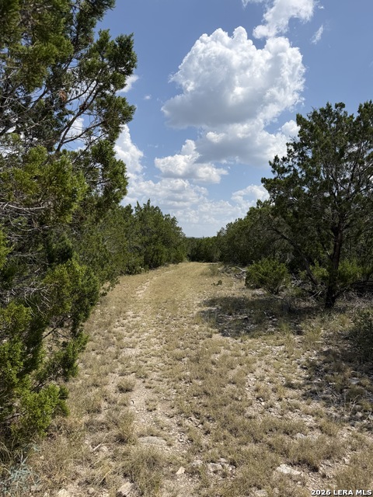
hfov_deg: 56.8
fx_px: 345
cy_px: 248
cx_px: 186
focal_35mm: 24
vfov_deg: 71.6
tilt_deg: -3.5
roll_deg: -2.9
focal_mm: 6.76
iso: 80
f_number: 1.78
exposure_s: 1/6711
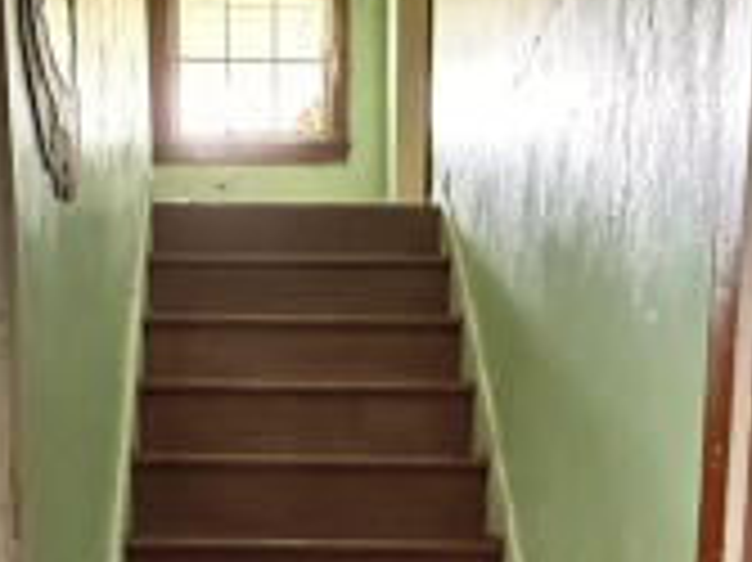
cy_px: 800
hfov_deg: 34.2
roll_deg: +0.4
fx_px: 1216
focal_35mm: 56
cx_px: 286
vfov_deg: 22.3
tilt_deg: -10.1
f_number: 2.2
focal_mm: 2.22
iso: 1250
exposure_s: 1/60
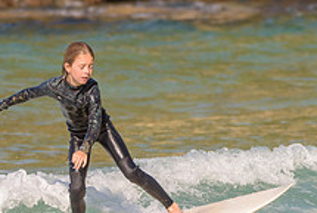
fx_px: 14584
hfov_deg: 1.2
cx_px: 128
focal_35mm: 1654
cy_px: 175
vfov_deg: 0.8
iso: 160
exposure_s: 1/2000
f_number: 5.6
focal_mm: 500
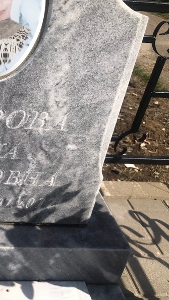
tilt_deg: -32.0
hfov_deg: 26.5
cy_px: 150
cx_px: -22
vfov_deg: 49.4
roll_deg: -4.7
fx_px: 326
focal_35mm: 41
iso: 20
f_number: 1.8
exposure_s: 1/5051
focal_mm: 3.99
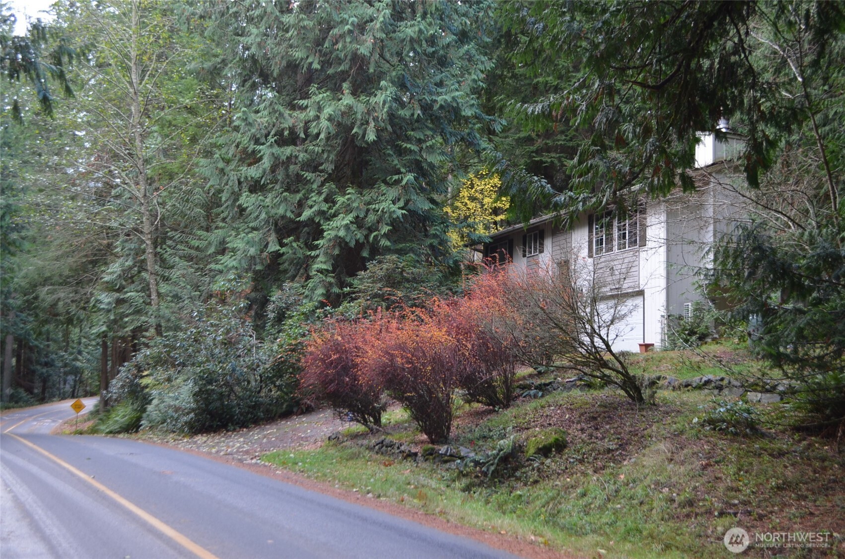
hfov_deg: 53.2
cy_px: 280
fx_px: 843
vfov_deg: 36.7
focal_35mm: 36
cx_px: 422
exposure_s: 1/90
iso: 400
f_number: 4.8
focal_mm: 24
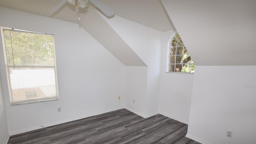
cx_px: 128
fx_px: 109
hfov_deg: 99.4
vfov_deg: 66.5
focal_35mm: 16
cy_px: 86
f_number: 5.6
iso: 360
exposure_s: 1/125
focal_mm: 10
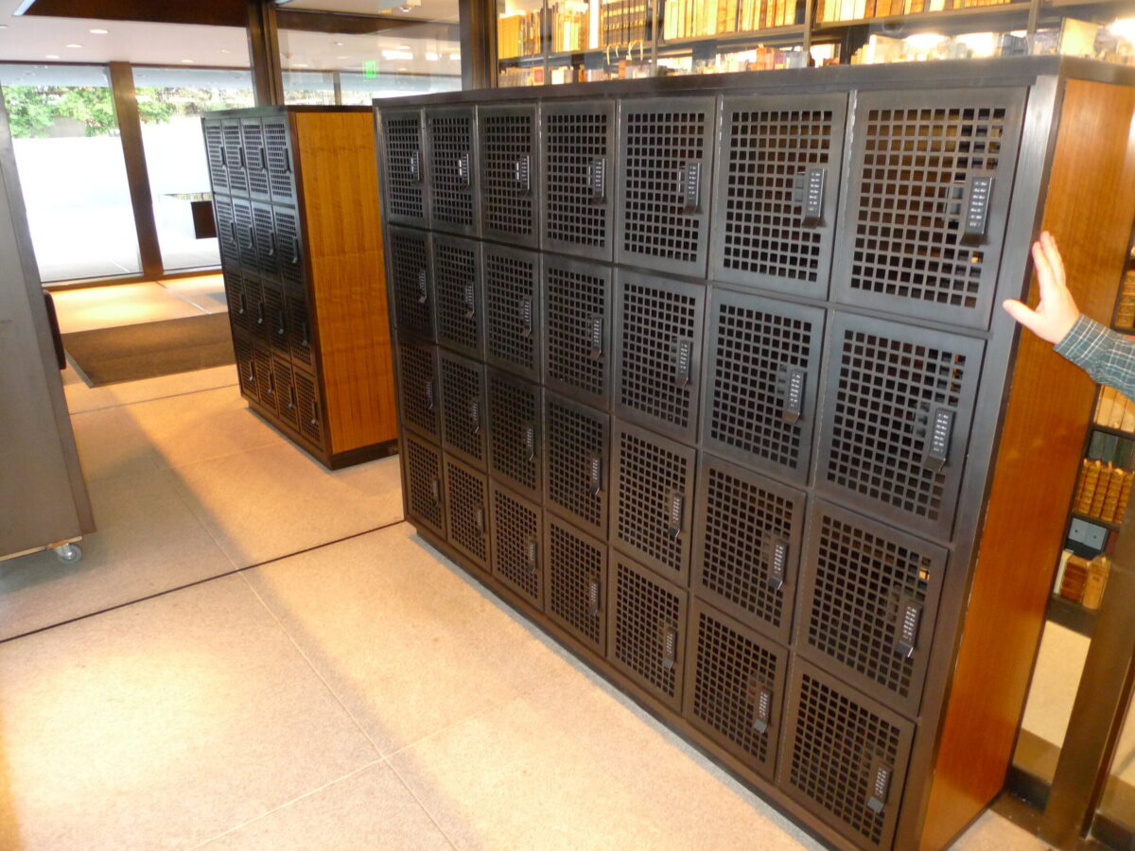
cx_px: 568
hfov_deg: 71.6
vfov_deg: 56.8
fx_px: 787
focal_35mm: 24
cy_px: 426
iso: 400
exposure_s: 1/20
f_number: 2
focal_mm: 5.1
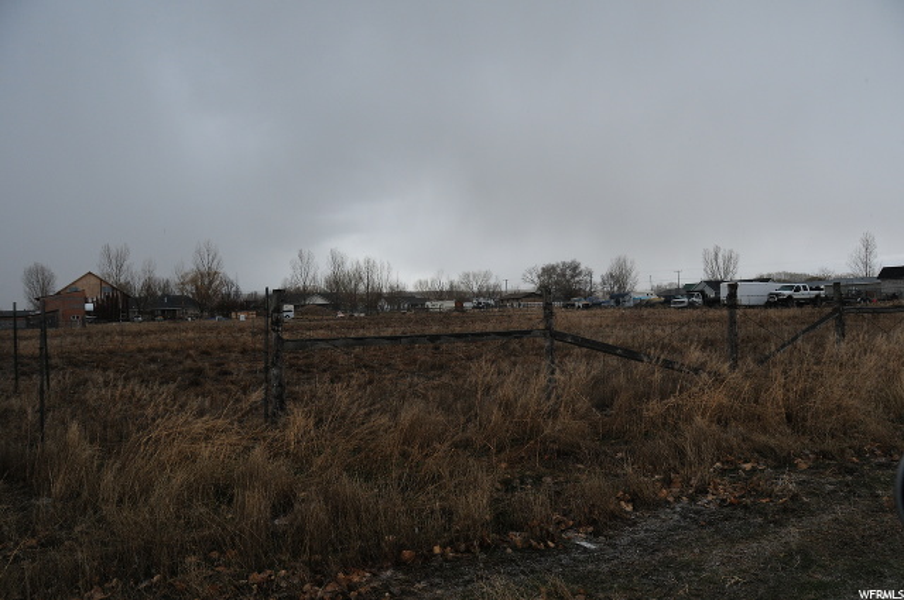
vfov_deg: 47.8
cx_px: 452
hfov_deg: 67.4
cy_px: 300
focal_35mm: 27
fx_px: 677
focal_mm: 18
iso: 400
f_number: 5.6
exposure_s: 1/640
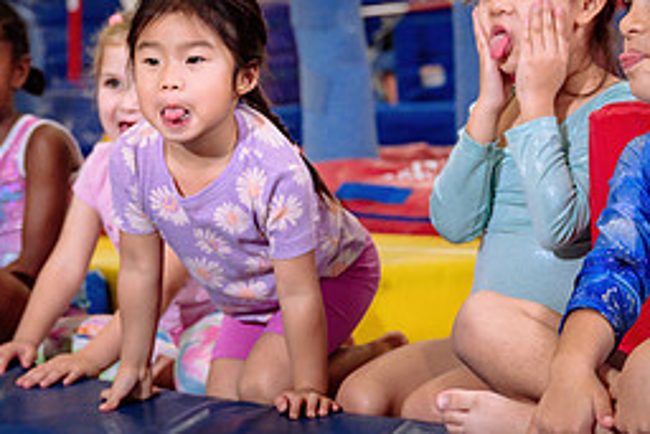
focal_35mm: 109
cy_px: 204
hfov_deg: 18.7
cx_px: 204
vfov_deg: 12.6
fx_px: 1969
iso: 1600
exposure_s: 1/400
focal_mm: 46
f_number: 3.5
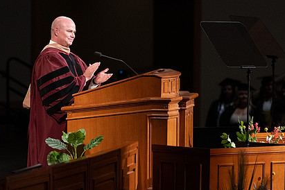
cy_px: 100
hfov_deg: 4.9
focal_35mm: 423
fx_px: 3348
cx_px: 117
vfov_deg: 3.3
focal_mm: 200
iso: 2500
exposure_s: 1/400
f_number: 2.8
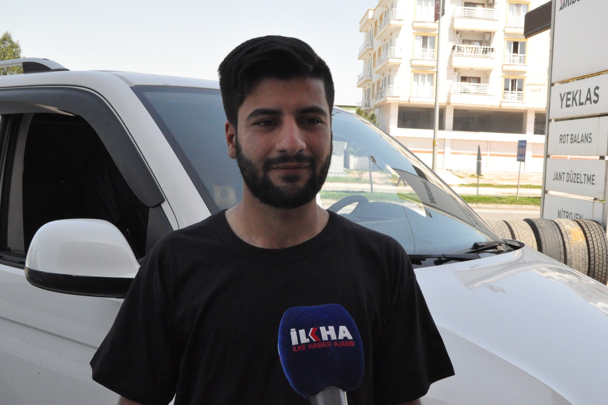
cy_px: 202
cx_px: 304
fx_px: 658
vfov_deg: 34.2
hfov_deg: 49.6
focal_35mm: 39
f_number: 13
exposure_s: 1/640
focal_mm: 26
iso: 3200
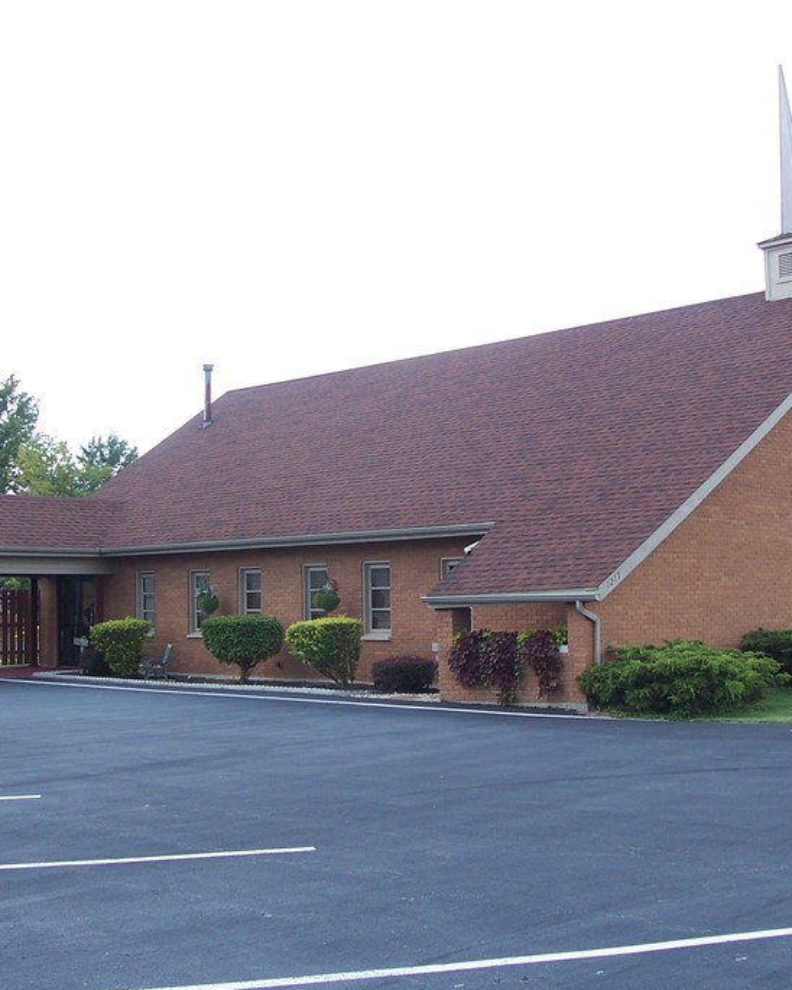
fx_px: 1348
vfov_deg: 40.3
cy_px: 498
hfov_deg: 32.7
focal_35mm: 46
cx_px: 458
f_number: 2.8
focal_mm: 6
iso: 80
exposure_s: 1/500
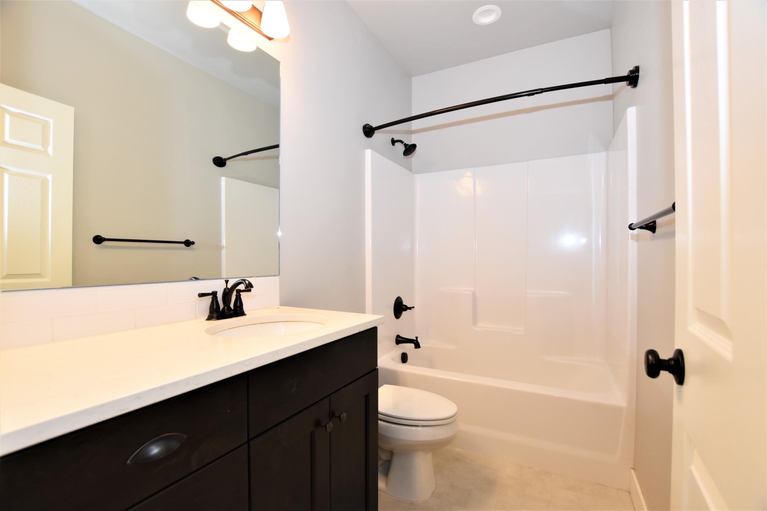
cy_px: 256
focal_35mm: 15
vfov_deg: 77.3
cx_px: 384
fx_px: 320
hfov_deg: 100.4
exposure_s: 1/200
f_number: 5
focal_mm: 10
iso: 800
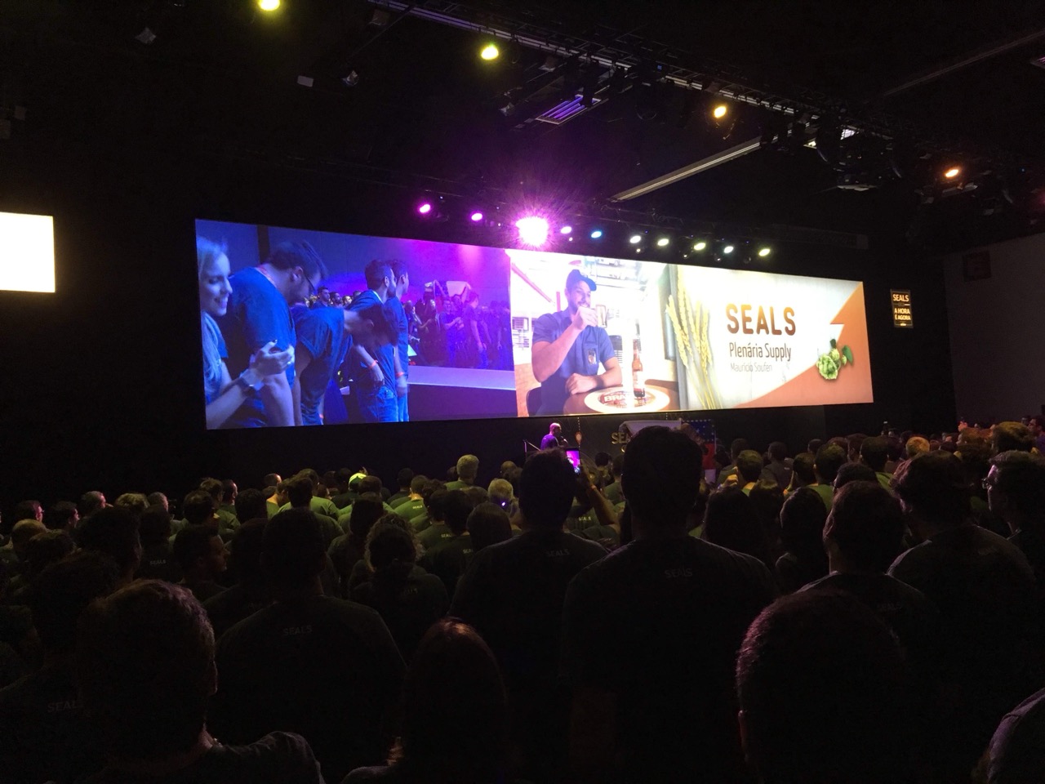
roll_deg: +4.5
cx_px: 522
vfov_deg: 48.2
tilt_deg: +4.7
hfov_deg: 61.7
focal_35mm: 29
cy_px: 392
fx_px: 875
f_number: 2.2
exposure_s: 1/30
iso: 160
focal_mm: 4.15
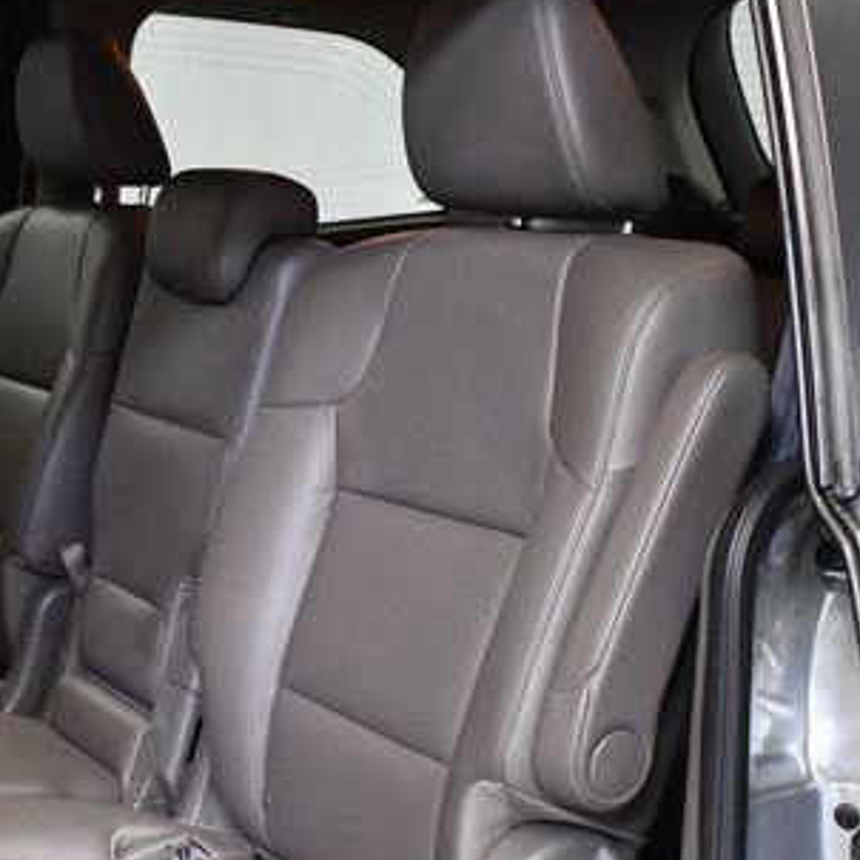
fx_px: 1827
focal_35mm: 65
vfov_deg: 26.4
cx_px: 134
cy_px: 547
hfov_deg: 25.9
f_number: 3.5
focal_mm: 18
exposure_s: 1/125
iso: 3200
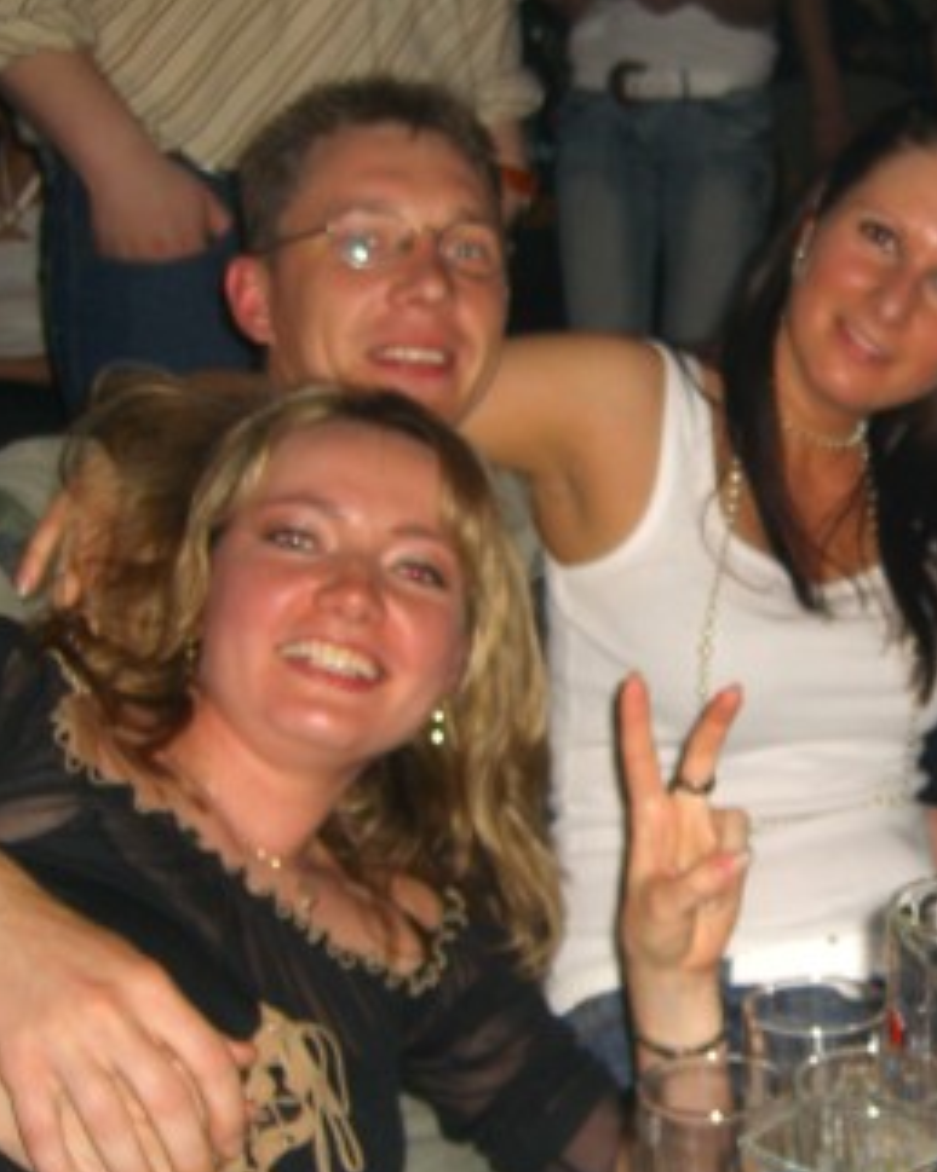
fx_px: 2394
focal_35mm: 69
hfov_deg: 21.7
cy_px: 639
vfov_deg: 27.5
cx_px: 835
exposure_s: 1/60
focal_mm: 7.9
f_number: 2.8
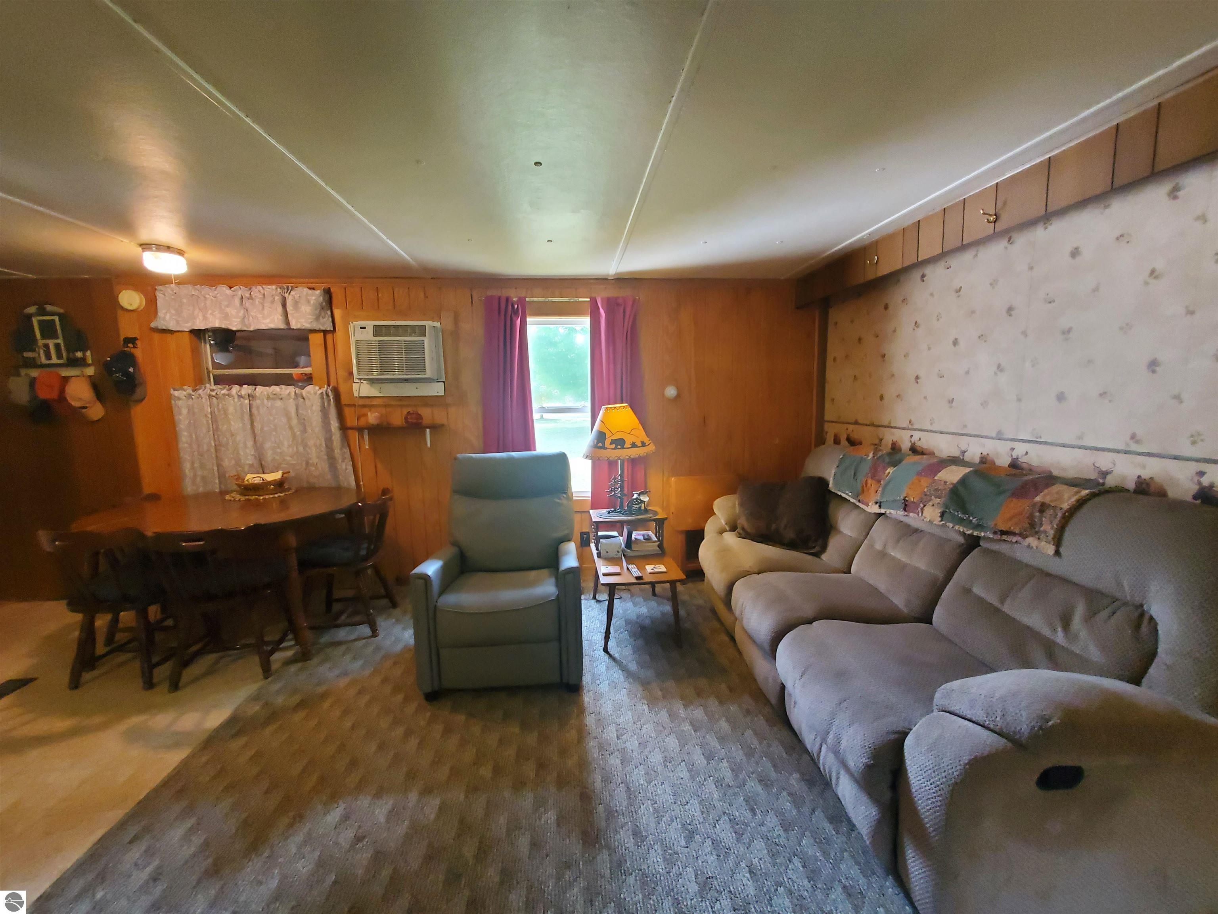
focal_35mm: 13
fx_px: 457
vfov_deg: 89.9
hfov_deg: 106.2
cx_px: 609
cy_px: 457
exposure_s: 1/40
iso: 500
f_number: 2.2
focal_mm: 1.8
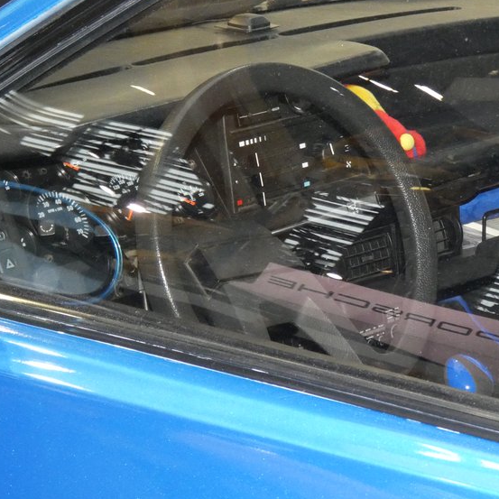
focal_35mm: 139
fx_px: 2267
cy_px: 220
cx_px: 365
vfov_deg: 12.6
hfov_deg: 12.5
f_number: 4.6
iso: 1000
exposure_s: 1/60
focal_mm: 15.2
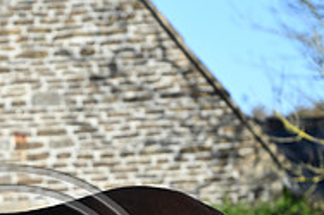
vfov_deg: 2.9
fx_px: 4298
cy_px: 317
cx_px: -12
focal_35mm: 478
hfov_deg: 4.3
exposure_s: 1/1250
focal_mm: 155
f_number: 3.5
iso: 140
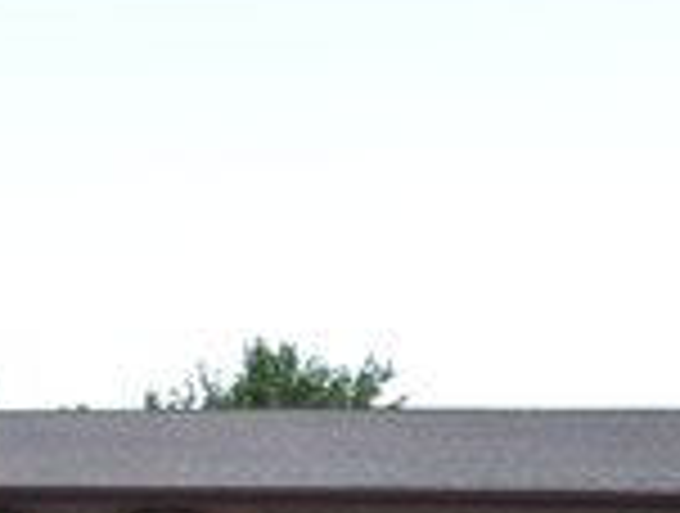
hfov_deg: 29.1
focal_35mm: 61
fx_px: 1201
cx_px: -32
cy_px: 572
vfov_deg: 22.7
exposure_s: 1/60
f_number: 4
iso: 200
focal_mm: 10
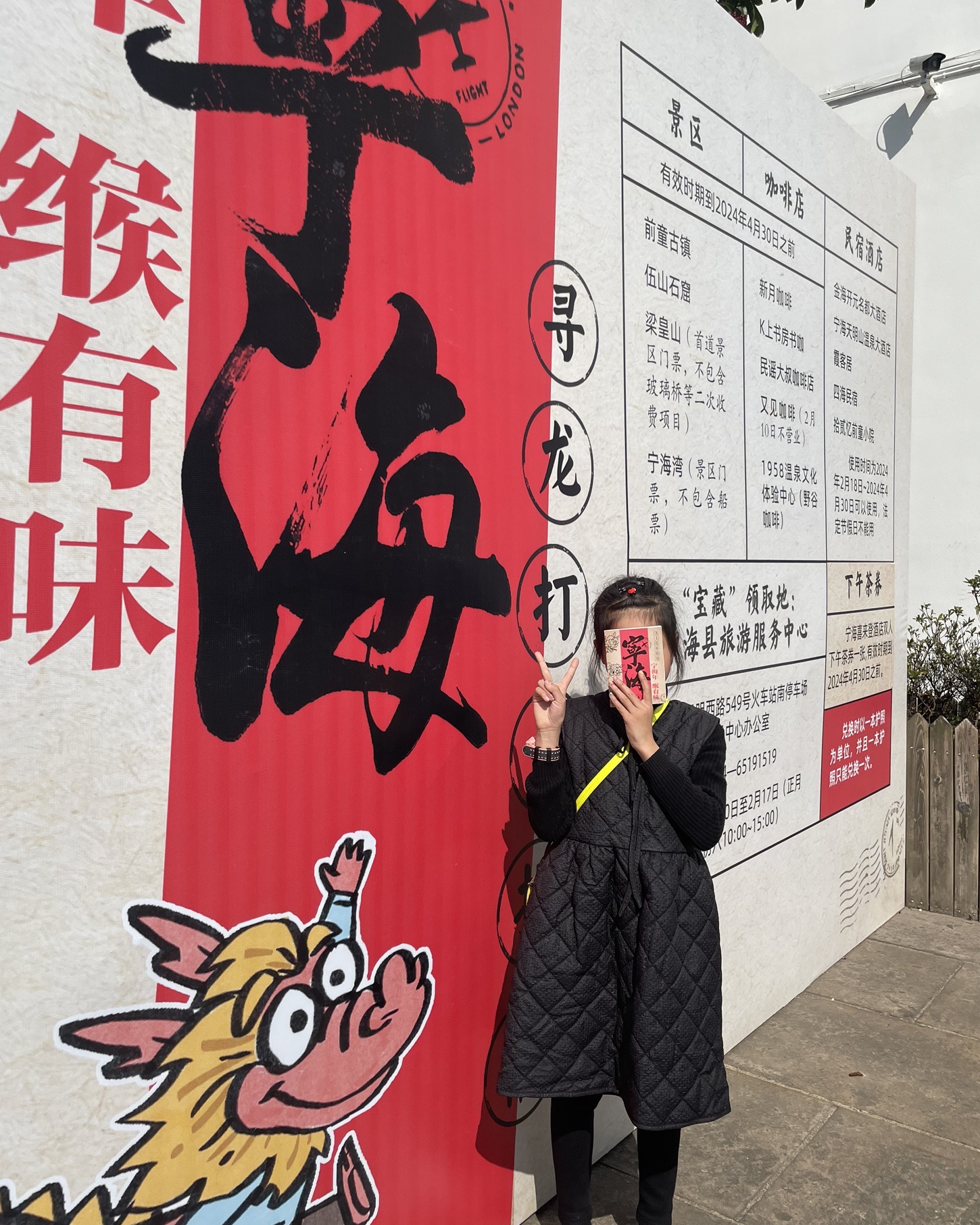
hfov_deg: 51.5
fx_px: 1015
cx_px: 501
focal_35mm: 28
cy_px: 594
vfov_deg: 62.2
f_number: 1.6
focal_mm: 4.2
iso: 32
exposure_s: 1/6135
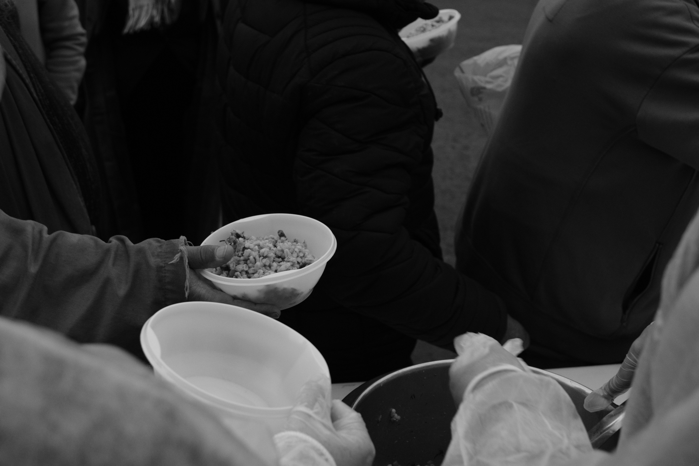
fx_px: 932
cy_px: 233
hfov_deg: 41.1
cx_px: 350
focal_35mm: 48
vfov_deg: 28.1
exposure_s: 1/180
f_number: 5.6
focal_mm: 32.3
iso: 1250
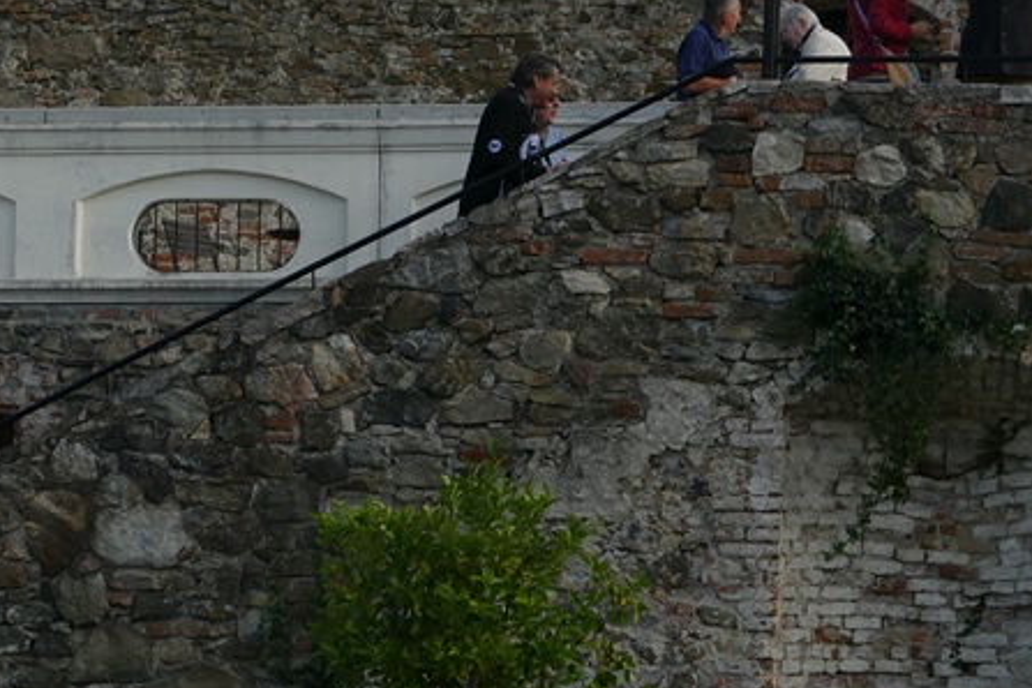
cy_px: 177
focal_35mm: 124
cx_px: 797
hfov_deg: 16.4
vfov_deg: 11.0
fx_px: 3554
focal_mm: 27.23
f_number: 5
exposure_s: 1/2500
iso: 500
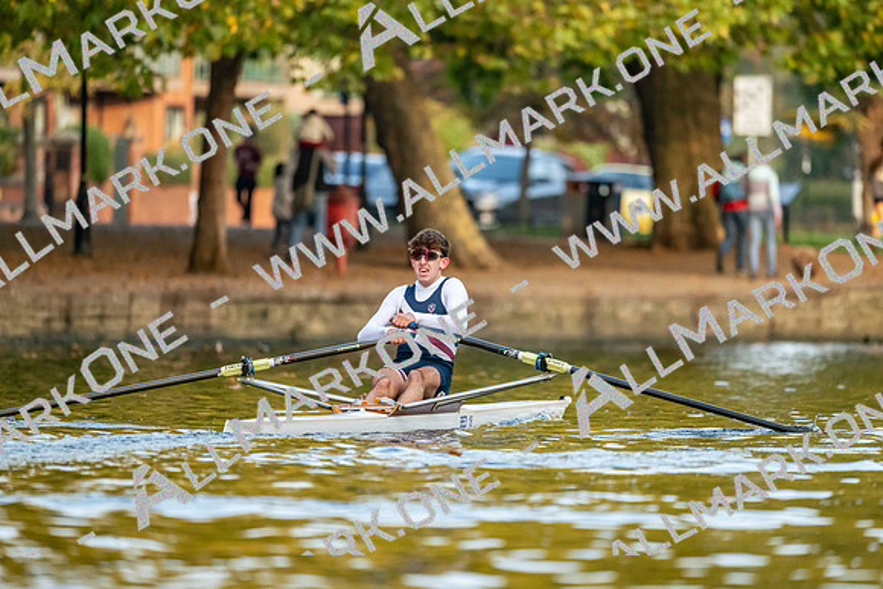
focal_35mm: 400
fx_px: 9813
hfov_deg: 5.2
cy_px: 294
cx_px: 442
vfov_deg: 3.4
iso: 3600
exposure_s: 1/2500
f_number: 4.5
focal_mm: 400
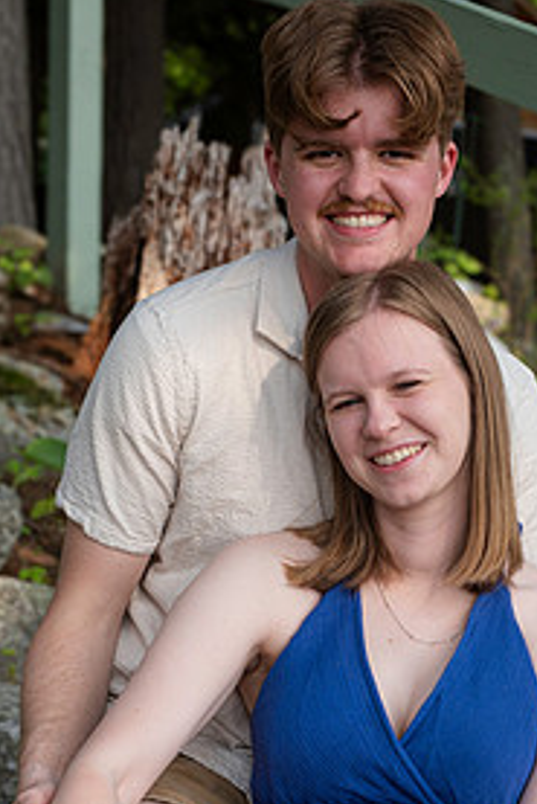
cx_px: 357
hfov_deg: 15.0
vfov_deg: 22.2
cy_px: 595
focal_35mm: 91
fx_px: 2033
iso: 320
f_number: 5.6
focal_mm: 37.4
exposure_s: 1/340
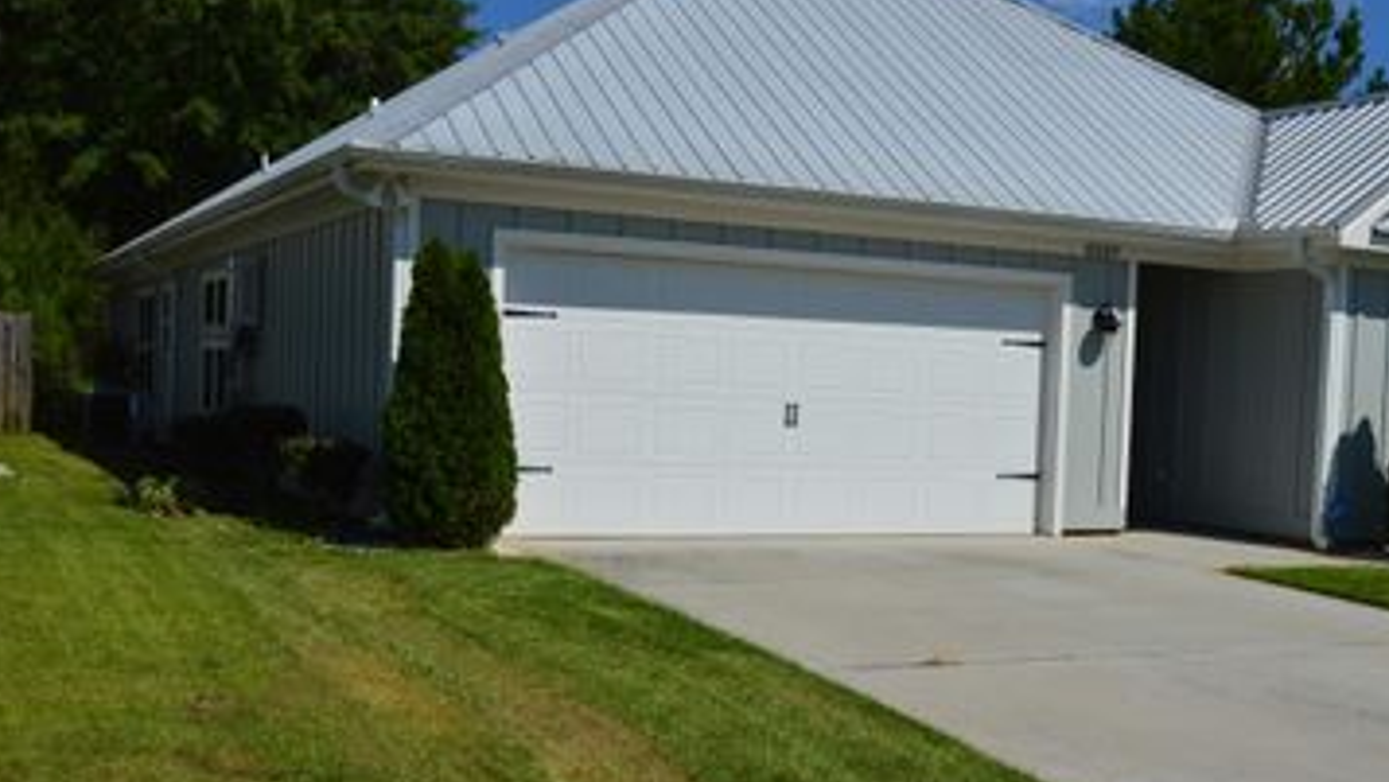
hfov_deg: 46.1
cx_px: 848
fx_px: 1621
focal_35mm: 44
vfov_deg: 27.1
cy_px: 479
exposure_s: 1/500
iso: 140
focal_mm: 20
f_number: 11
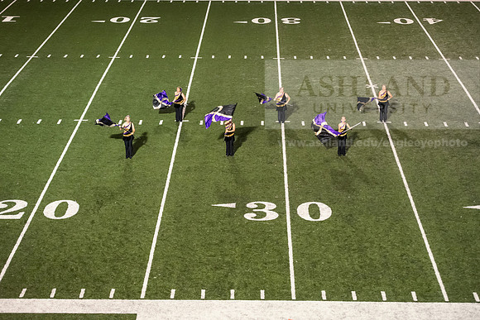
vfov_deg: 15.9
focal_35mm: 86
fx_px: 1147
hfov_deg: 23.6
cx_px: 240
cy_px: 160
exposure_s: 1/500
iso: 5000
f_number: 3.2
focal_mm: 86
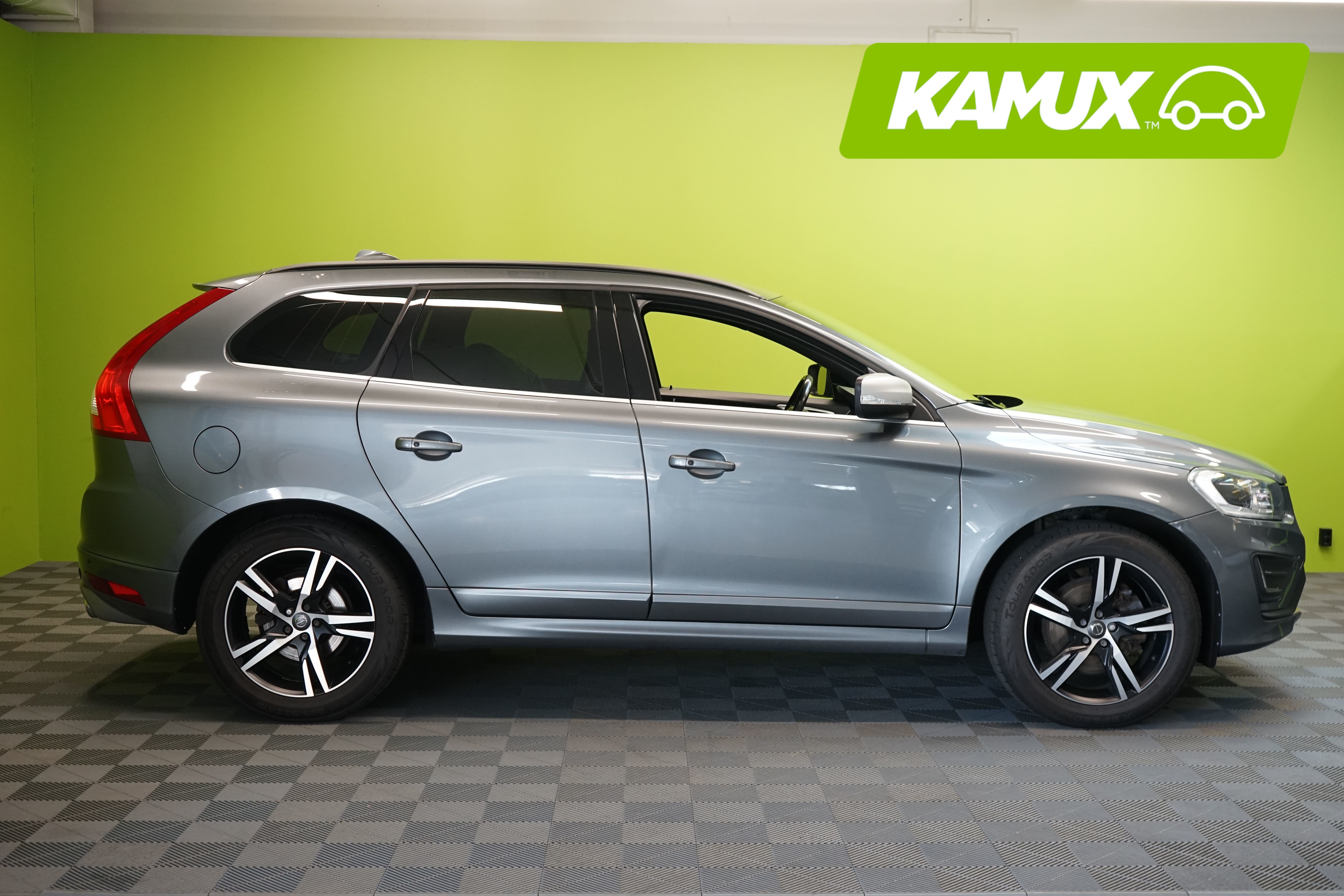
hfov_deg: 45.4
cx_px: 672
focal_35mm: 43
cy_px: 448
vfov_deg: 31.2
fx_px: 1605
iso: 1250
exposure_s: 1/30
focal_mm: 43
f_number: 6.3
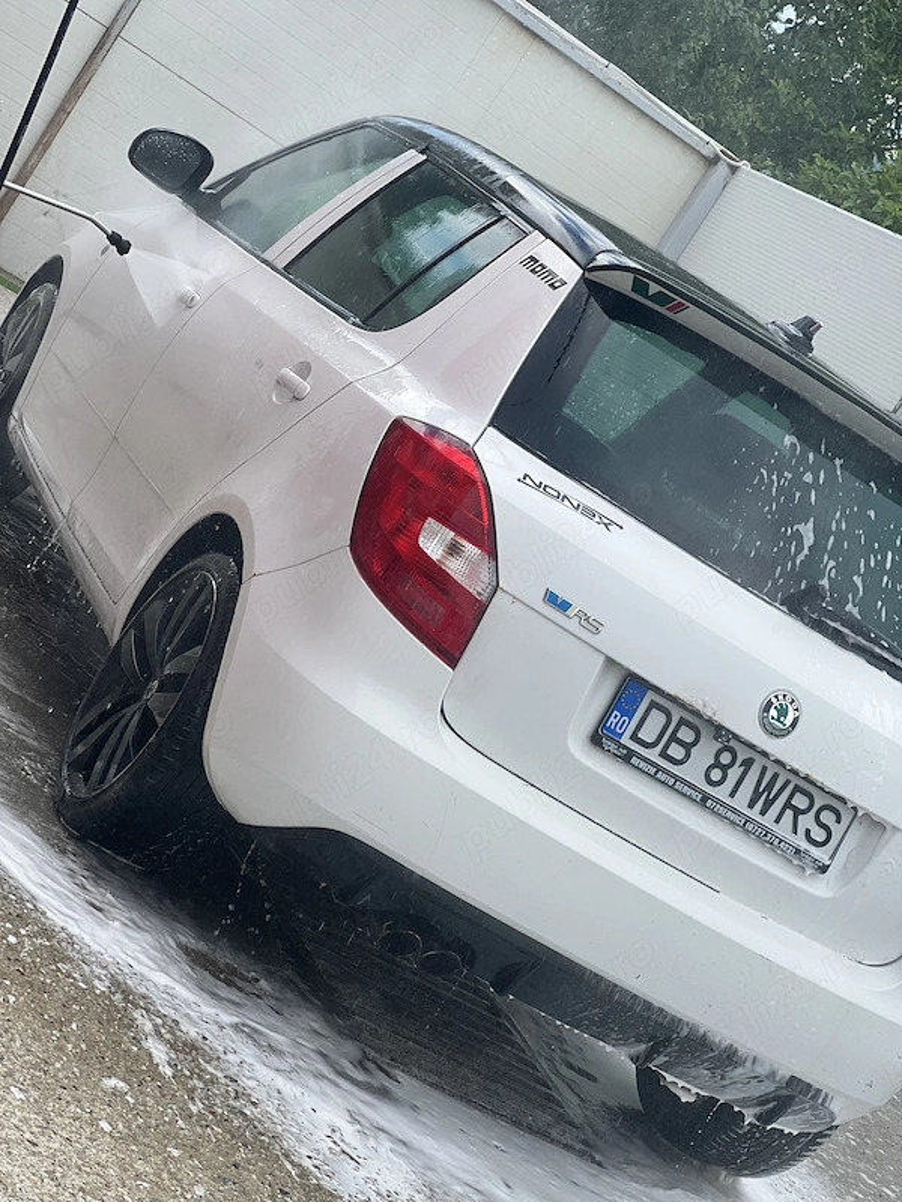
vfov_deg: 25.3
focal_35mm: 77
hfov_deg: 19.1
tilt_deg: -5.6
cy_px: 601
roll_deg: -34.1
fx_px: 2675
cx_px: 451
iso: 32
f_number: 2.8
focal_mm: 9
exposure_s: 1/385
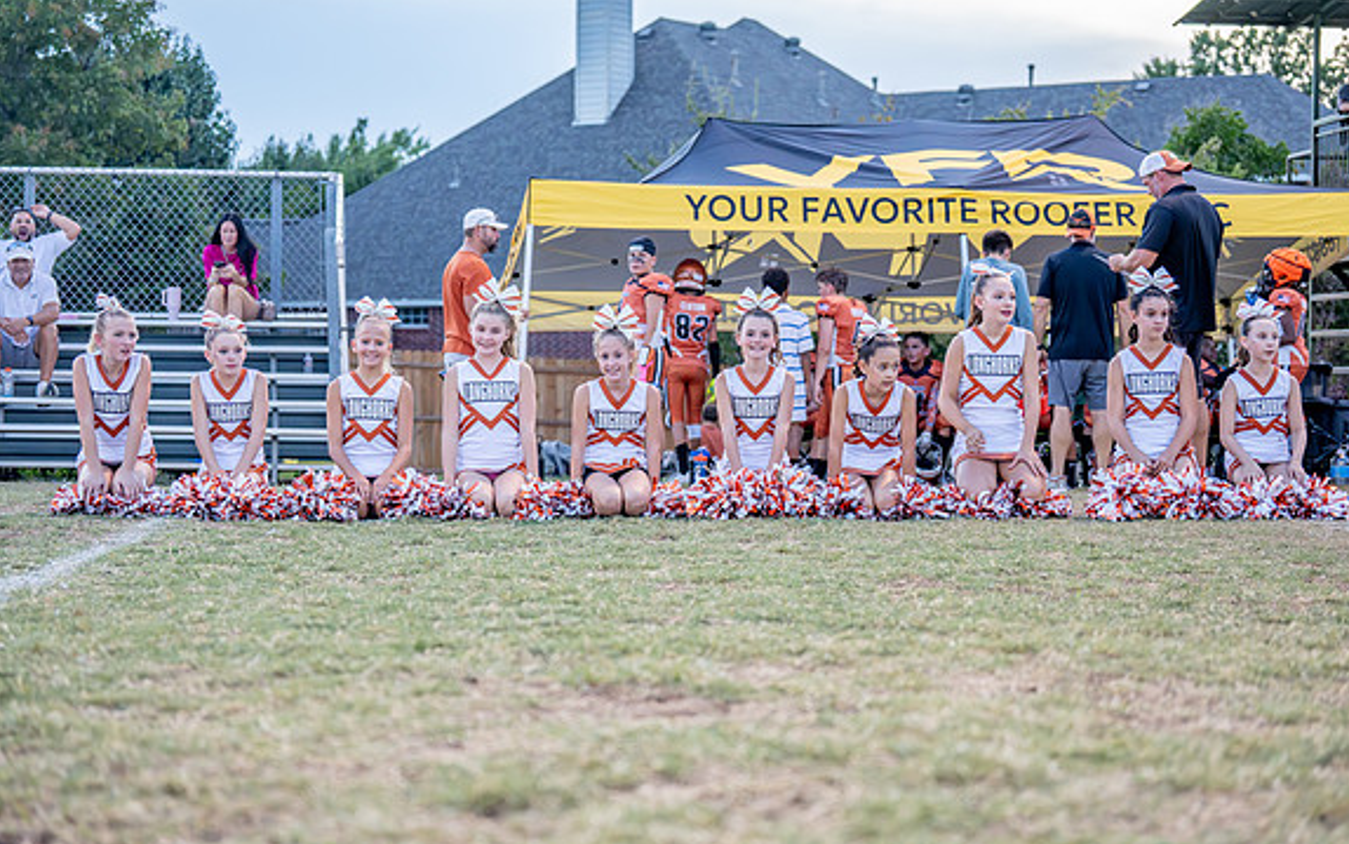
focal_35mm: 74
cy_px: 412
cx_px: 667
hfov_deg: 27.8
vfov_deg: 17.6
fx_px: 2721
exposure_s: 1/640
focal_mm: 70
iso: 5000
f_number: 2.8
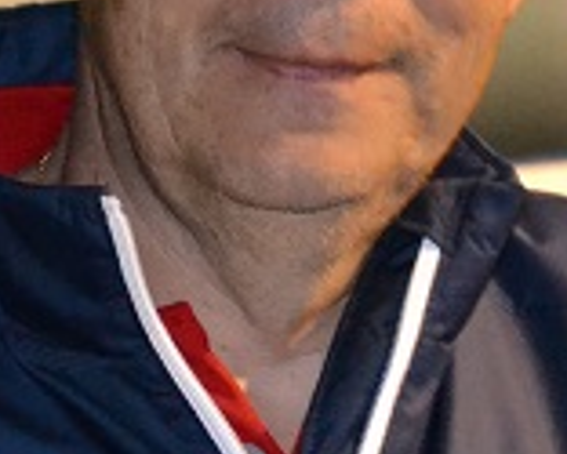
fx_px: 6129
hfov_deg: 5.3
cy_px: 64
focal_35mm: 365
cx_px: 443
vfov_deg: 4.2
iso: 3200
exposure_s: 1/60
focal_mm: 44
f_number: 5.3
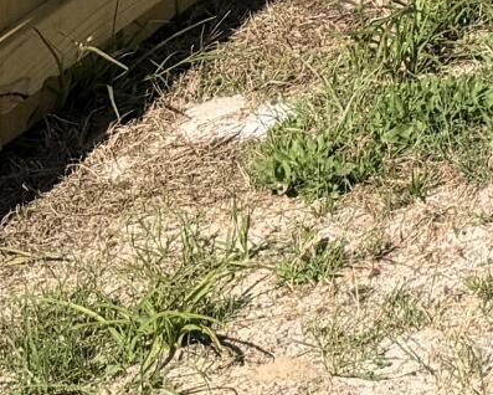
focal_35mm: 177
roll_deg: +3.2
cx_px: 946
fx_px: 2584
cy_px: -641
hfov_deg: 10.2
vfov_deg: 7.9
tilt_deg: -7.1
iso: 80
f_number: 1.78
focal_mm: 6.76
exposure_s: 1/6173
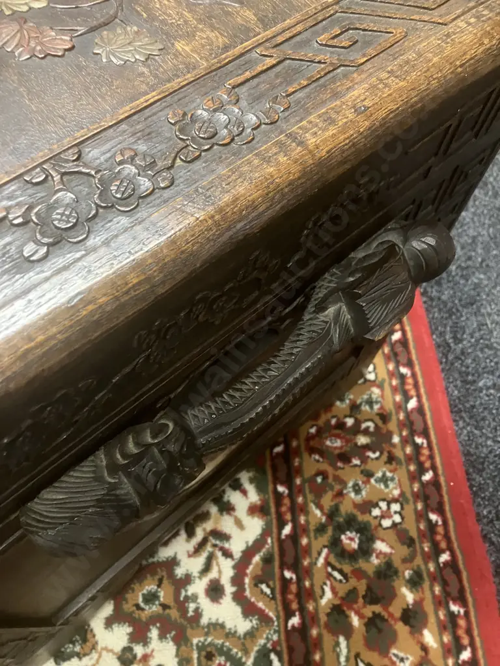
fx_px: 539
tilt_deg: -61.5
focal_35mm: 28
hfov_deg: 49.7
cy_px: 333
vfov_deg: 63.4
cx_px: 250
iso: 500
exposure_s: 1/30
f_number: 1.8
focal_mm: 3.99
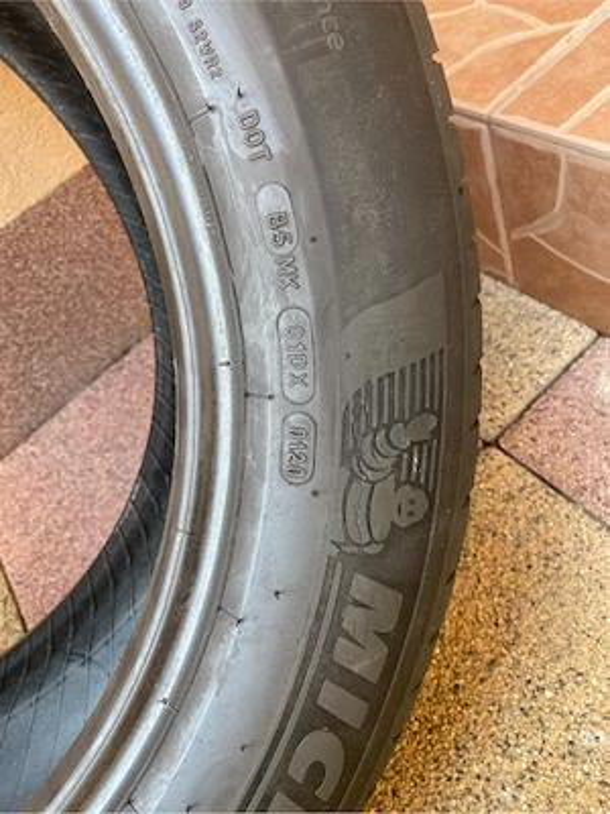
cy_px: 407
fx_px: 611
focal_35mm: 26
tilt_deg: -49.1
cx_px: 305
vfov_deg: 67.3
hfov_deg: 53.1
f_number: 1.8
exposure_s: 1/121
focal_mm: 4.25
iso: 125
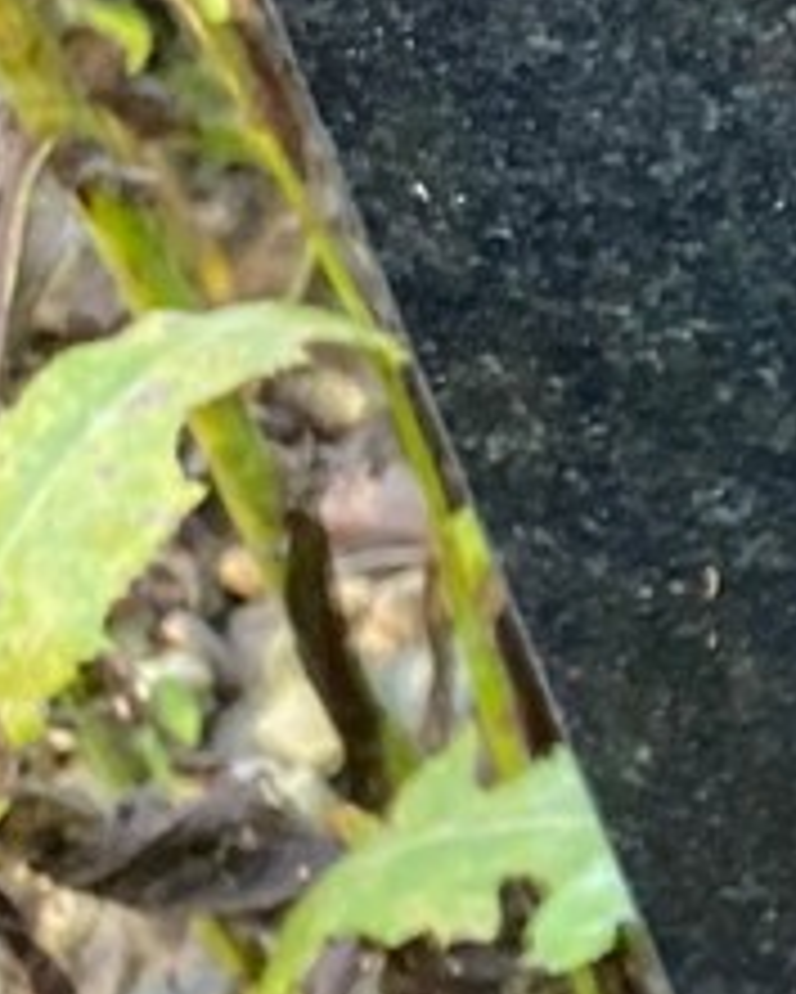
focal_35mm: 165
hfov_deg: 7.7
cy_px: 76
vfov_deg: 11.6
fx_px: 4856
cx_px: 2685
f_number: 1.8
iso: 80
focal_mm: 4.25
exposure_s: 1/121
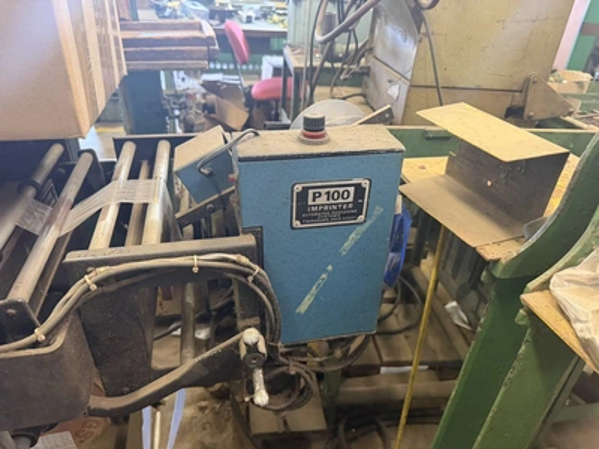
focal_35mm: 24
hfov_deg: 71.6
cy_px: 224
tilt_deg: -28.5
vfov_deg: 56.8
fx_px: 415
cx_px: 300
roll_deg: -2.3
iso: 500
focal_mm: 6.76
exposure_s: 1/60
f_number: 1.78
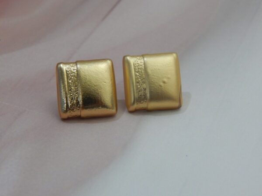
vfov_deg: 17.4
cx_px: 131
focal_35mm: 85
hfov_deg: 23.0
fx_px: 643
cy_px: 98
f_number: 4.3
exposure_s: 1/20
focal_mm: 15.3
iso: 400
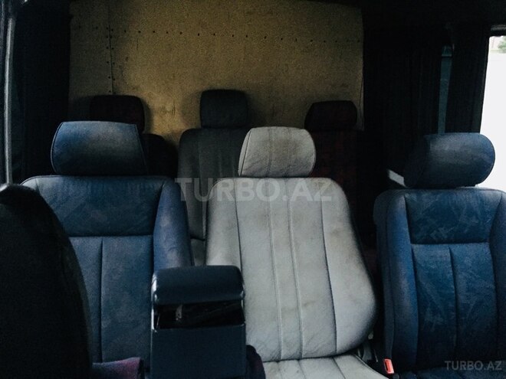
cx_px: 253
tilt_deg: -20.7
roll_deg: -0.9
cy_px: 190
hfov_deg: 61.7
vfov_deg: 48.2
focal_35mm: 29
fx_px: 424
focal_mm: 4.15
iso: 640
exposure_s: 1/17
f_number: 2.2
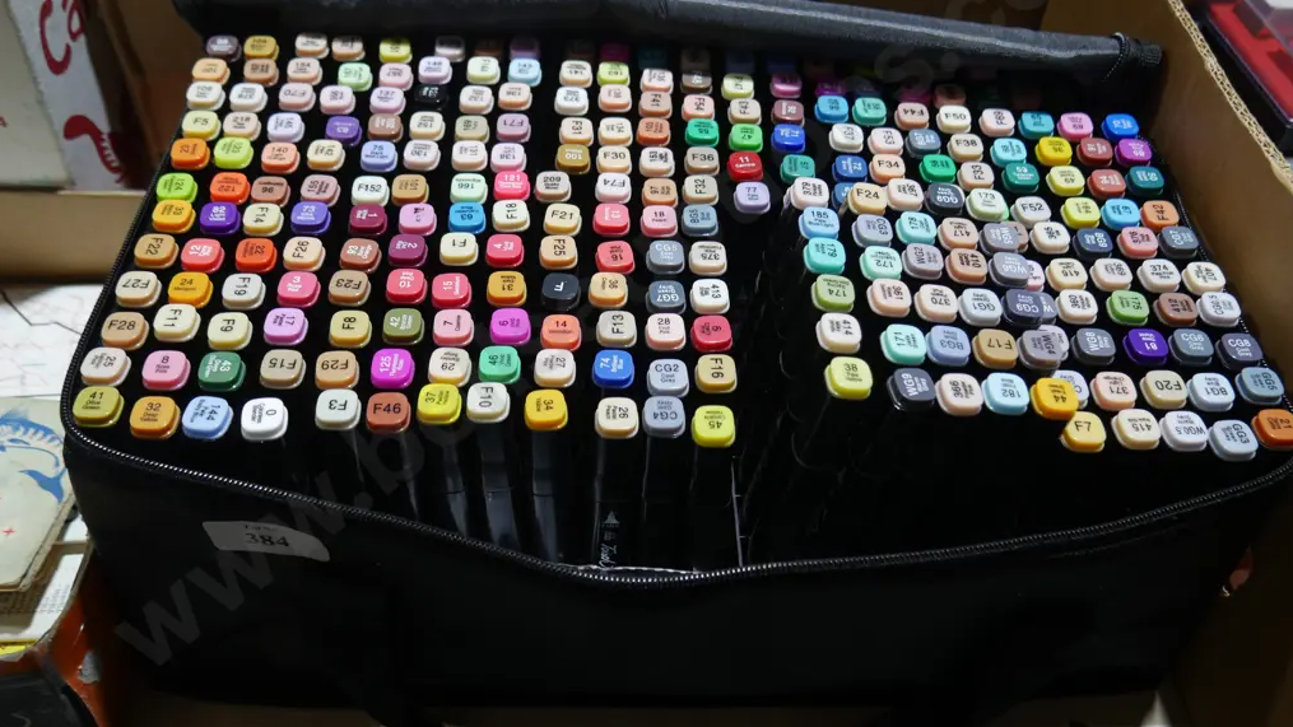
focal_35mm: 33
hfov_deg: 59.5
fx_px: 1131
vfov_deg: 35.4
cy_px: 262
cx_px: 648
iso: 250
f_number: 3.6
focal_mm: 15
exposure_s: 1/60
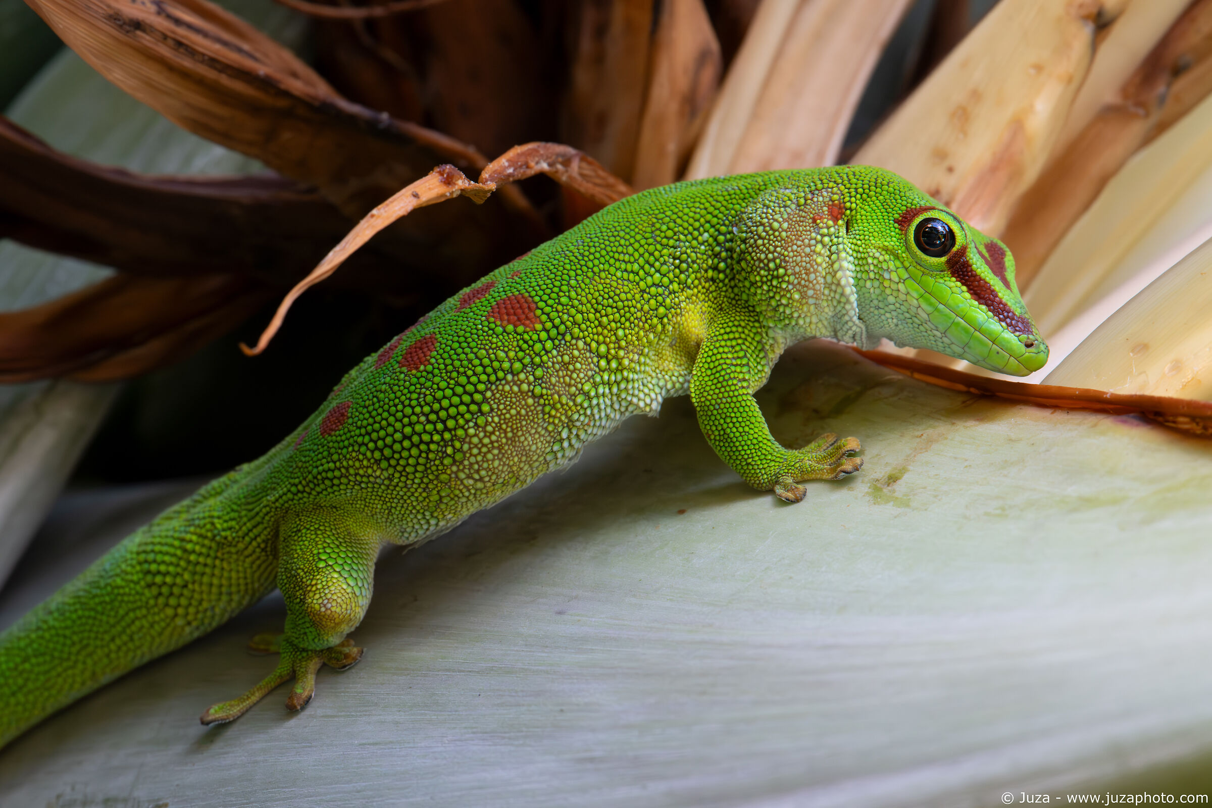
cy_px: 404
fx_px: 26931
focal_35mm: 800
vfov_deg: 1.7
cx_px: 606
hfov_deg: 2.6
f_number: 16
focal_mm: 800
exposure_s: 1/125
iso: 6400
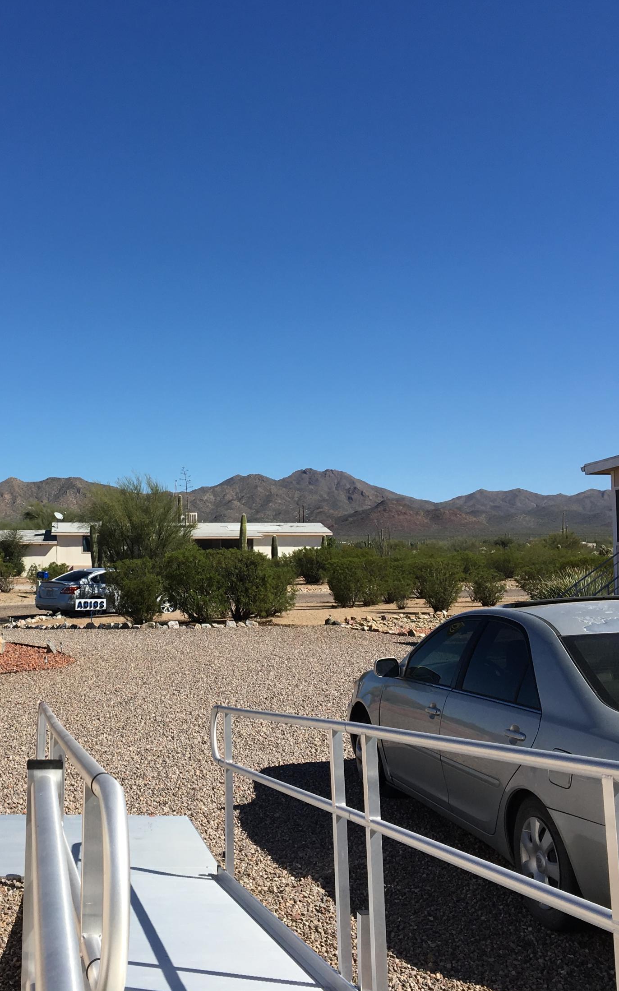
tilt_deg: +4.8
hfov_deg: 30.0
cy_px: 492
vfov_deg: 47.2
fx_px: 1134
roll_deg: -0.2
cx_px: 157
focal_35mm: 42
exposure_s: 1/1972
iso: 25
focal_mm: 4.15
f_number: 2.2
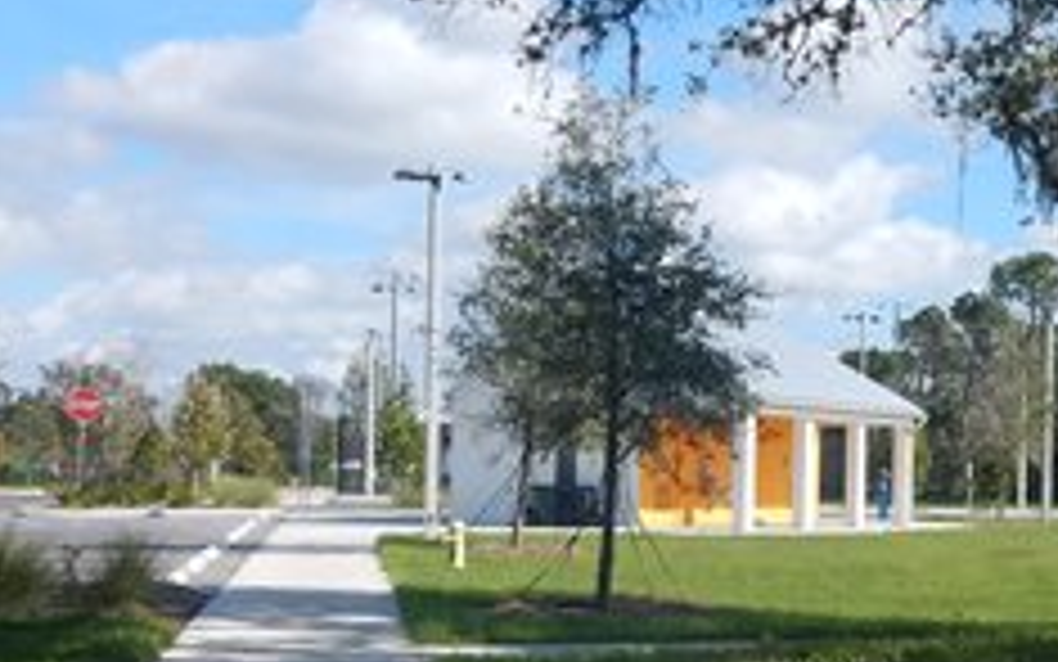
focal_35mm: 52
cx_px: 927
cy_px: 563
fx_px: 1500
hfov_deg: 36.7
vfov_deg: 24.3
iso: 125
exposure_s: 1/800
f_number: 4.1
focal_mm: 4.3
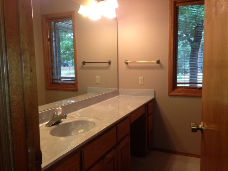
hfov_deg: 55.4
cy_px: 86
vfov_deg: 42.9
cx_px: 114
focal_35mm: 33
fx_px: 217
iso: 80
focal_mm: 4.13
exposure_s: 1/20
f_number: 2.4
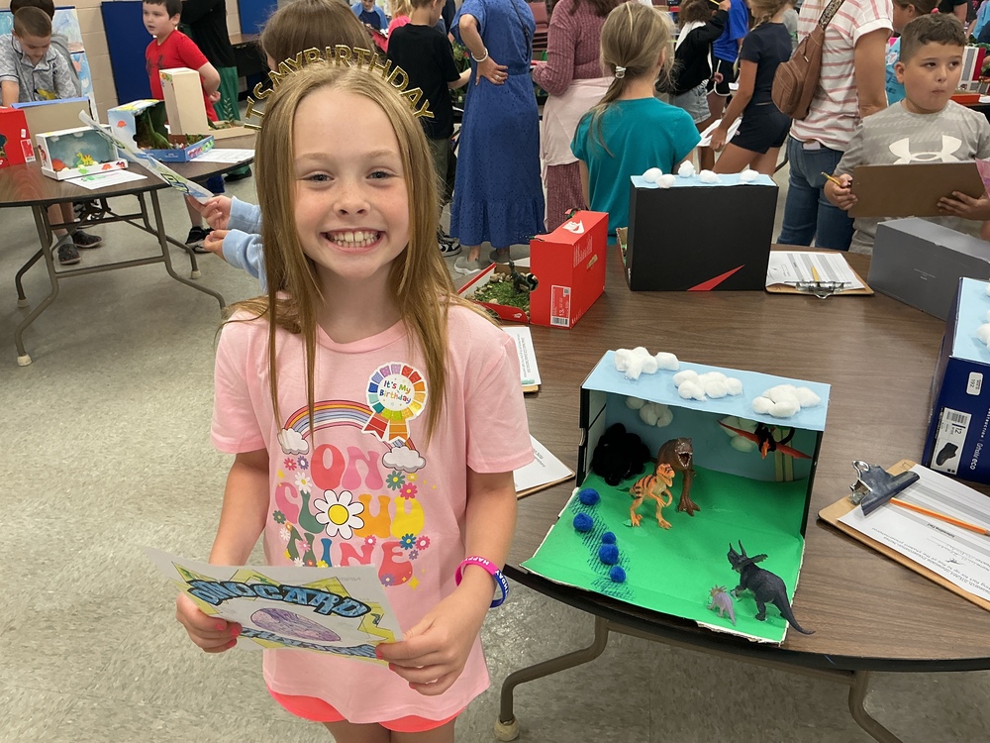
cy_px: 372
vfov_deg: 48.2
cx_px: 495
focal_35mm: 29
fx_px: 829
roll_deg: +1.4
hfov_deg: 61.7
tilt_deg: -26.4
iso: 64
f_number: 1.8
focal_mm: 3
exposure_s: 1/60
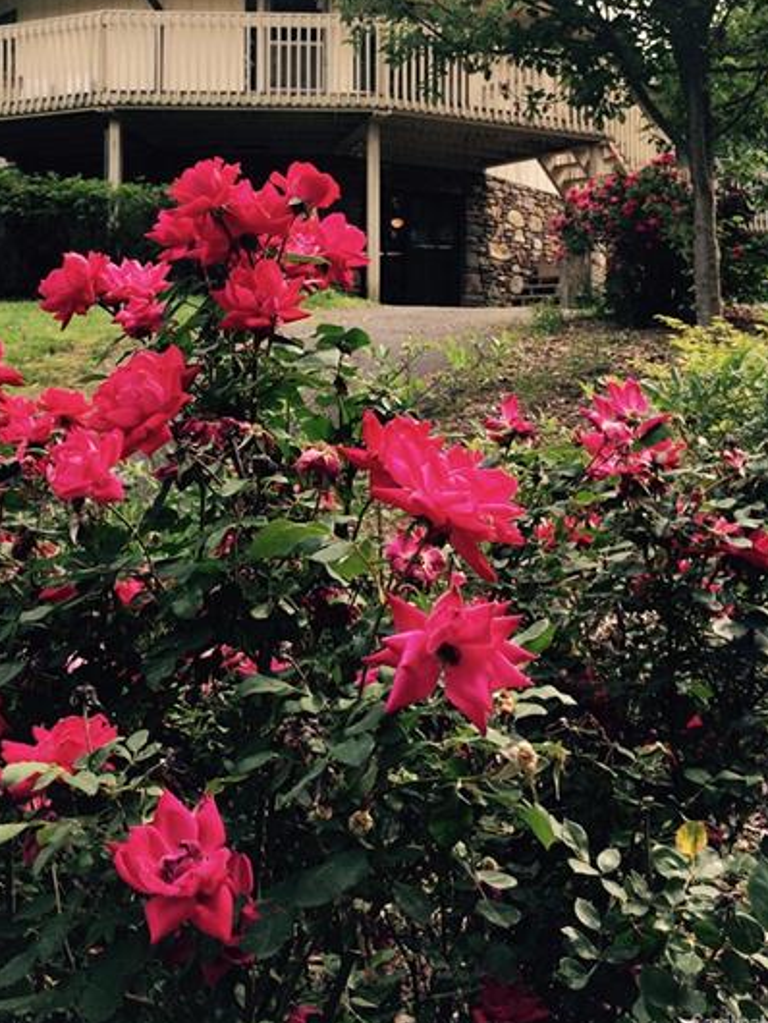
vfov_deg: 43.7
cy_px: 295
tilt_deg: +12.0
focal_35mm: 42
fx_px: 1241
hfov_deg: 34.2
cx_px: 301
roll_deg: +3.2
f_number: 2.2
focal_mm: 4.15
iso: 32
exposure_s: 1/540
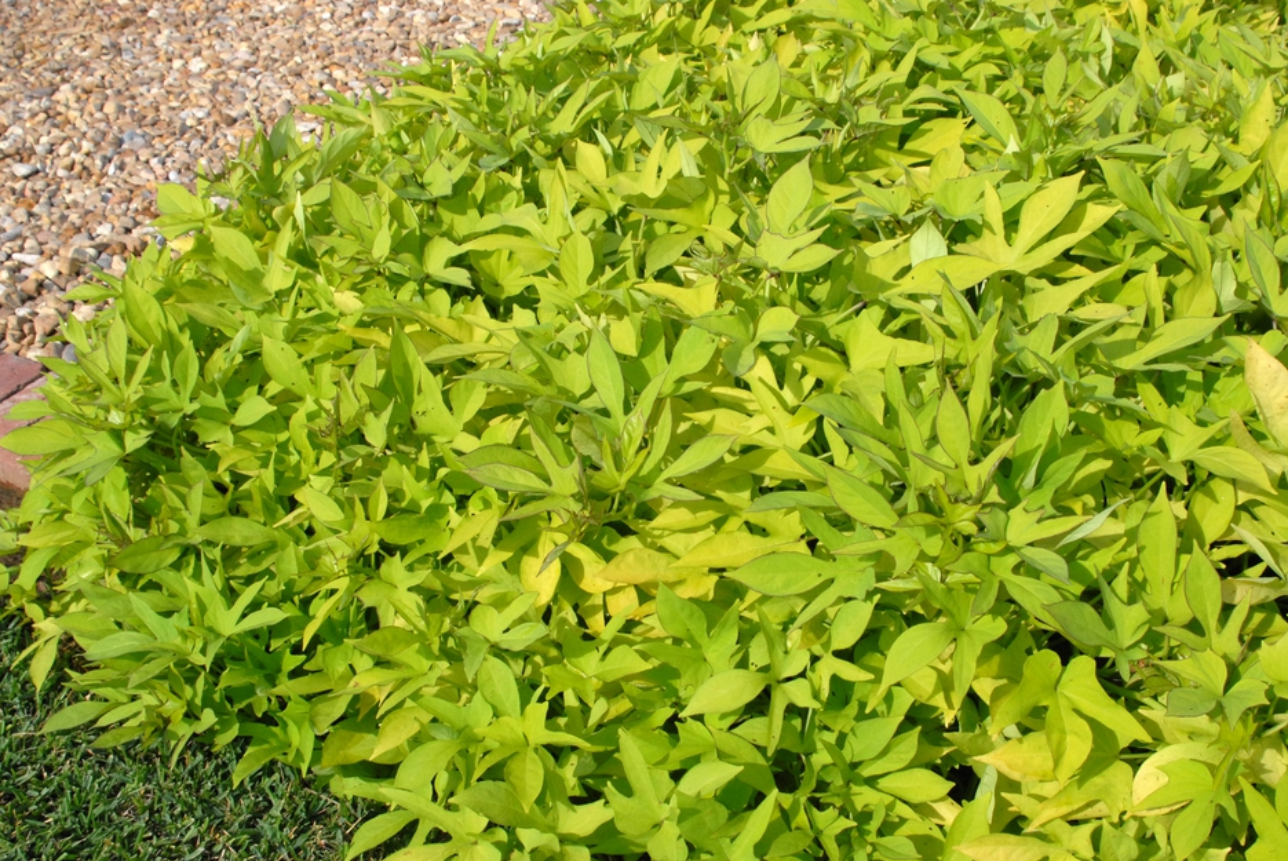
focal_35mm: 46
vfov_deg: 29.3
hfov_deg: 42.7
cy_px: 464
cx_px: 681
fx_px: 1647
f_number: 11
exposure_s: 1/500
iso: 400
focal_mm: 28
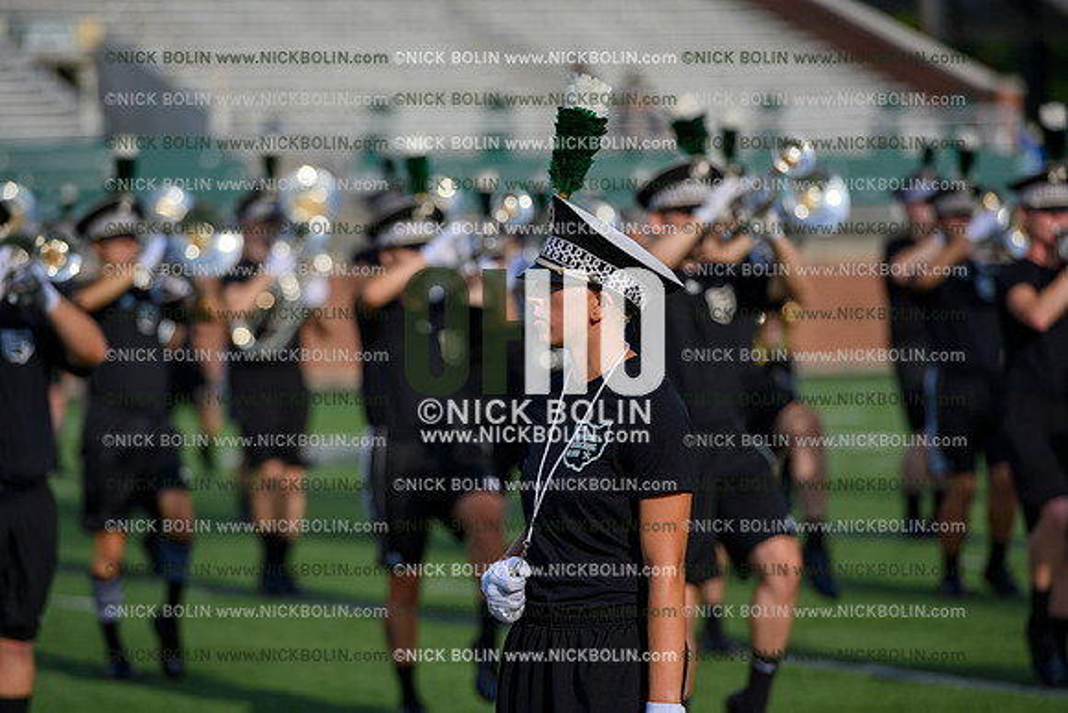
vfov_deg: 6.9
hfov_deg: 10.3
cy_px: 356
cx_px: 534
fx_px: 5934
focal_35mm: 200
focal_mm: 200
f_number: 4
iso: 100
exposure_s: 1/2500
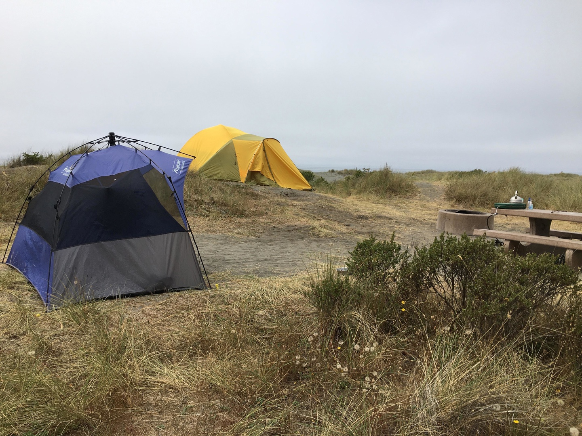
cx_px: 291
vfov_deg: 48.2
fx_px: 488
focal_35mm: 29
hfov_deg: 61.7
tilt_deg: -5.7
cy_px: 218
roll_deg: -2.0
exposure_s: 1/2137
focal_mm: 4.15
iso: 25
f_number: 2.2
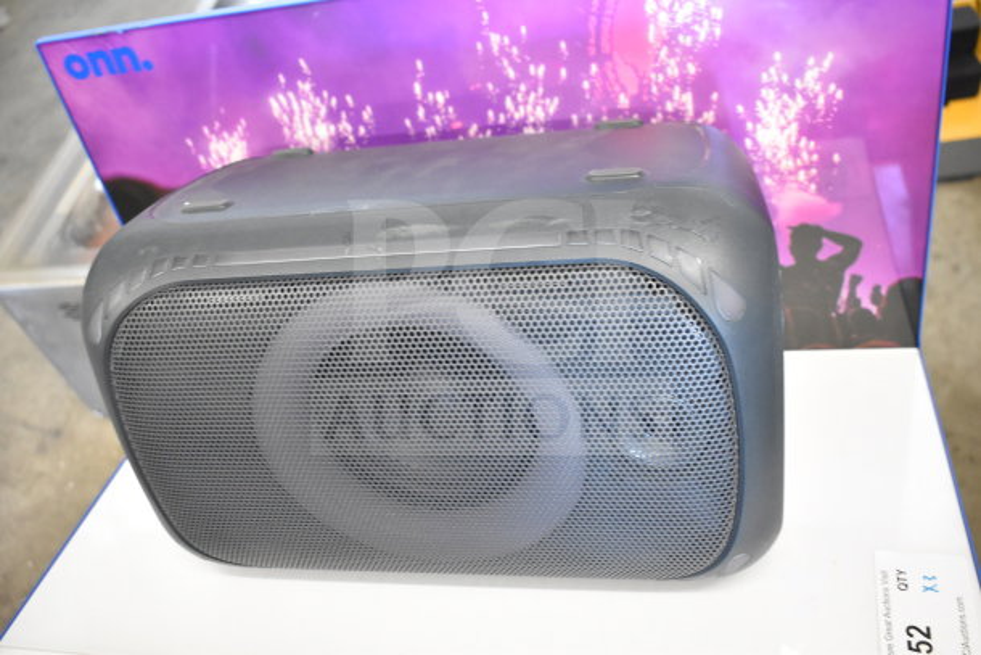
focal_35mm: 34
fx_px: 940
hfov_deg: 55.1
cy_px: 328
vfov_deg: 38.4
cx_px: 490
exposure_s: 1/40
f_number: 3.8
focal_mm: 23
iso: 2800
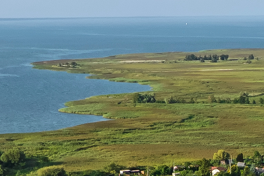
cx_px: 313
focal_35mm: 157
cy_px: 595
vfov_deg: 7.3
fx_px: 1151
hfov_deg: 12.8
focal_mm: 8.4
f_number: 2.8
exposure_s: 1/1250
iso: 110
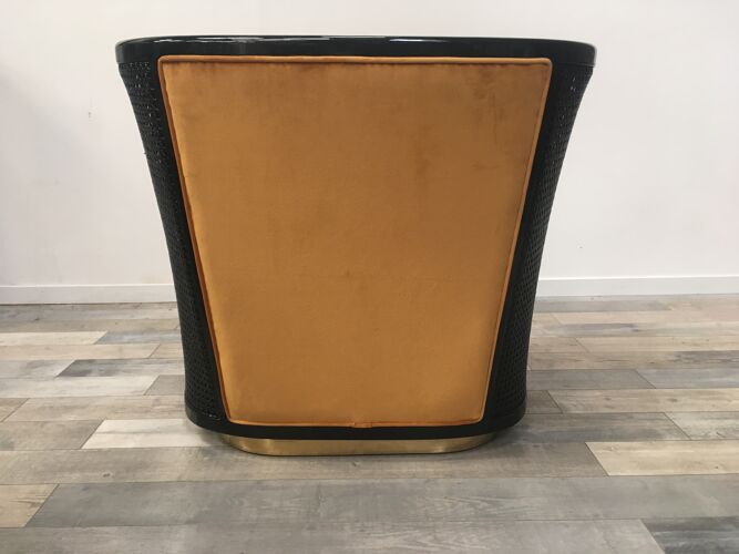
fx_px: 619
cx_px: 370
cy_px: 277
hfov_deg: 61.7
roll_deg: -1.0
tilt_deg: -14.0
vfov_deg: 48.2
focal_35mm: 29
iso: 50
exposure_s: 1/33
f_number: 2.2
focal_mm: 4.15
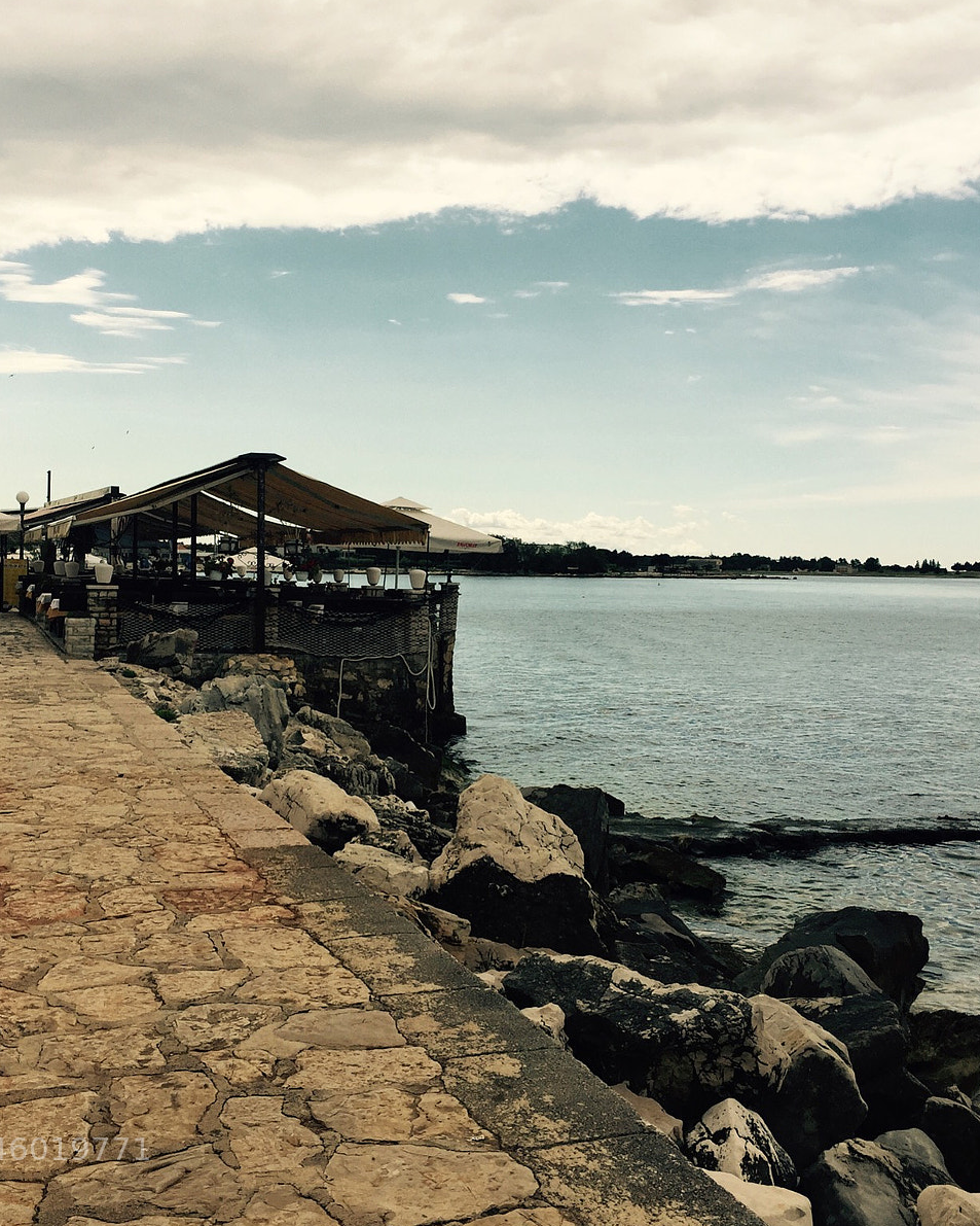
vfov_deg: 47.9
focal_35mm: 38
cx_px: 435
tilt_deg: -2.8
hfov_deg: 39.1
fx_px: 1378
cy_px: 613
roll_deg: -1.6
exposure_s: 1/2326
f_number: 2.2
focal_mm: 4.15
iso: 32
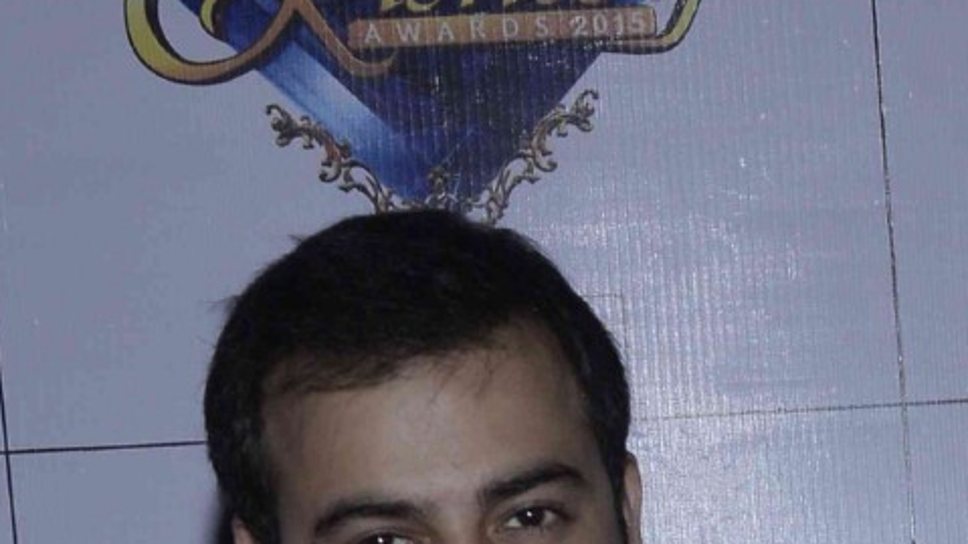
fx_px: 5696
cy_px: 1426
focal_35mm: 222
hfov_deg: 9.5
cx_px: 1239
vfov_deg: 5.2
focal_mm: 30
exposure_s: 1/200
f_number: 7.1
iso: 400
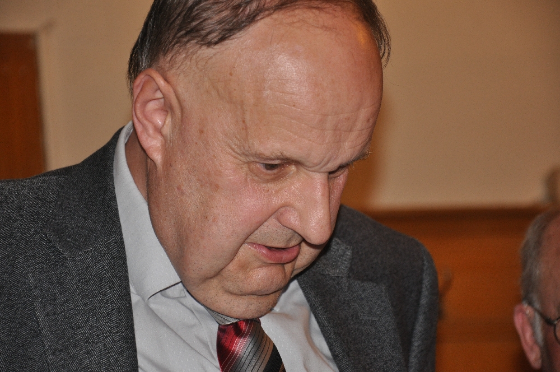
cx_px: 280
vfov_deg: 9.9
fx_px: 2144
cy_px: 186
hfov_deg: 14.9
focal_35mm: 138
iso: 800
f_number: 5.6
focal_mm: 92
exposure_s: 1/60
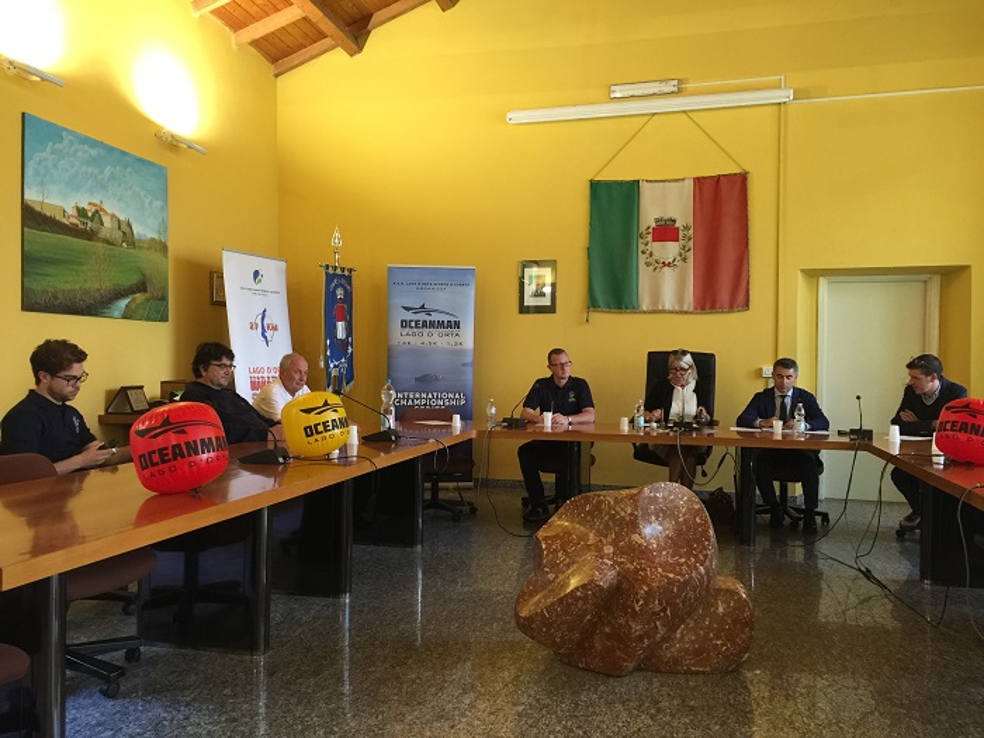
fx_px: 824
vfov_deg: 48.2
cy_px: 369
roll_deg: -1.8
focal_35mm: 29
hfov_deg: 61.7
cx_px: 492
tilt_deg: +0.3
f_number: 2.2
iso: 125
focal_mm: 4.15
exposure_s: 1/17
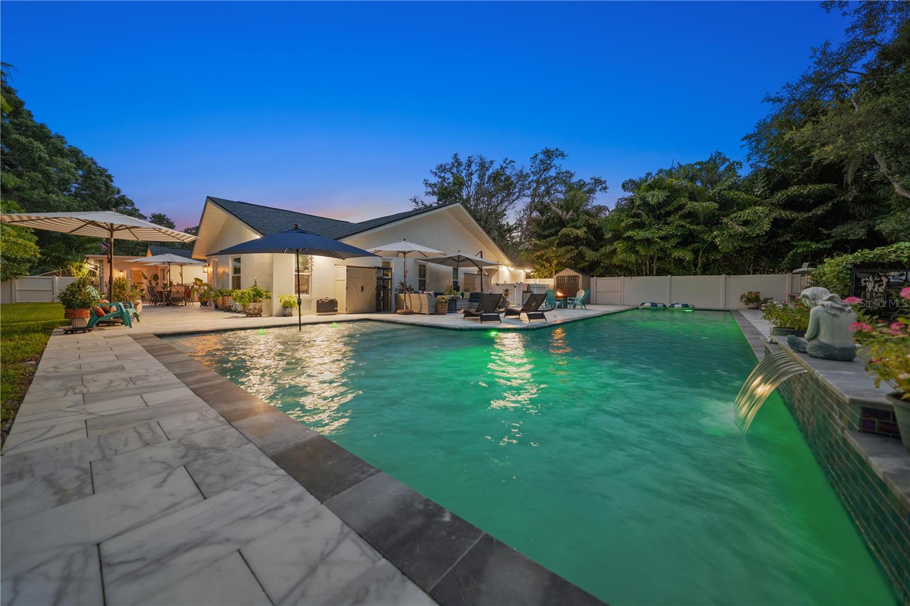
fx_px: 329
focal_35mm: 13
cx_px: 455
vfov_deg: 85.4
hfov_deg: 108.3
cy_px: 303
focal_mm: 13
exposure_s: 2
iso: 100
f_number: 2.8
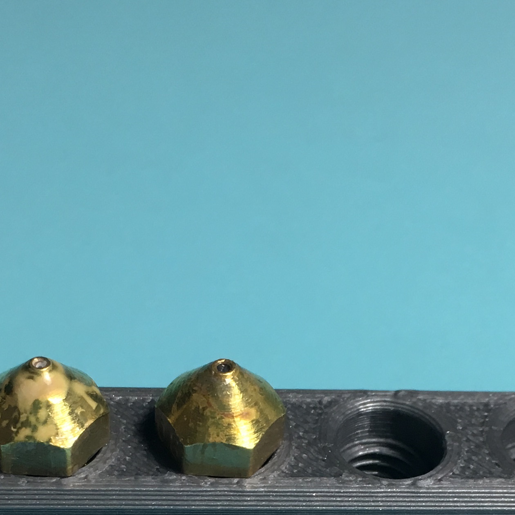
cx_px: 288
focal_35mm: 82
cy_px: 516
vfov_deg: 20.5
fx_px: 1380
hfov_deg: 21.1
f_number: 2.2
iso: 25
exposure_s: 1/33
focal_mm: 4.15
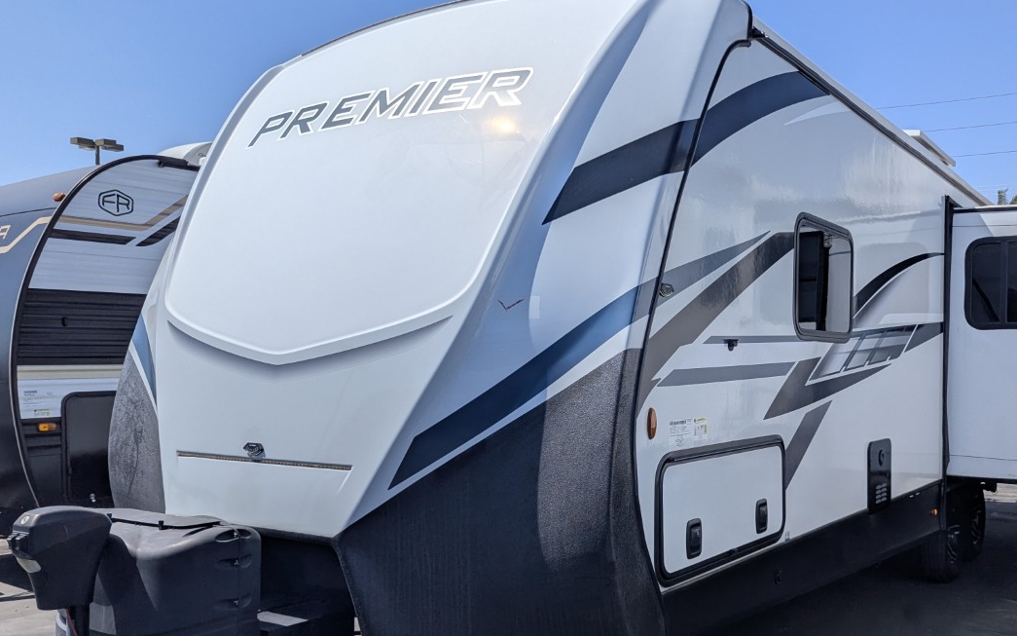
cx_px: 628
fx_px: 942
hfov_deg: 56.1
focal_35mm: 34
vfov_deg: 37.1
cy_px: 390
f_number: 1.85
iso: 47
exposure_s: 1/5650
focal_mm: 6.81
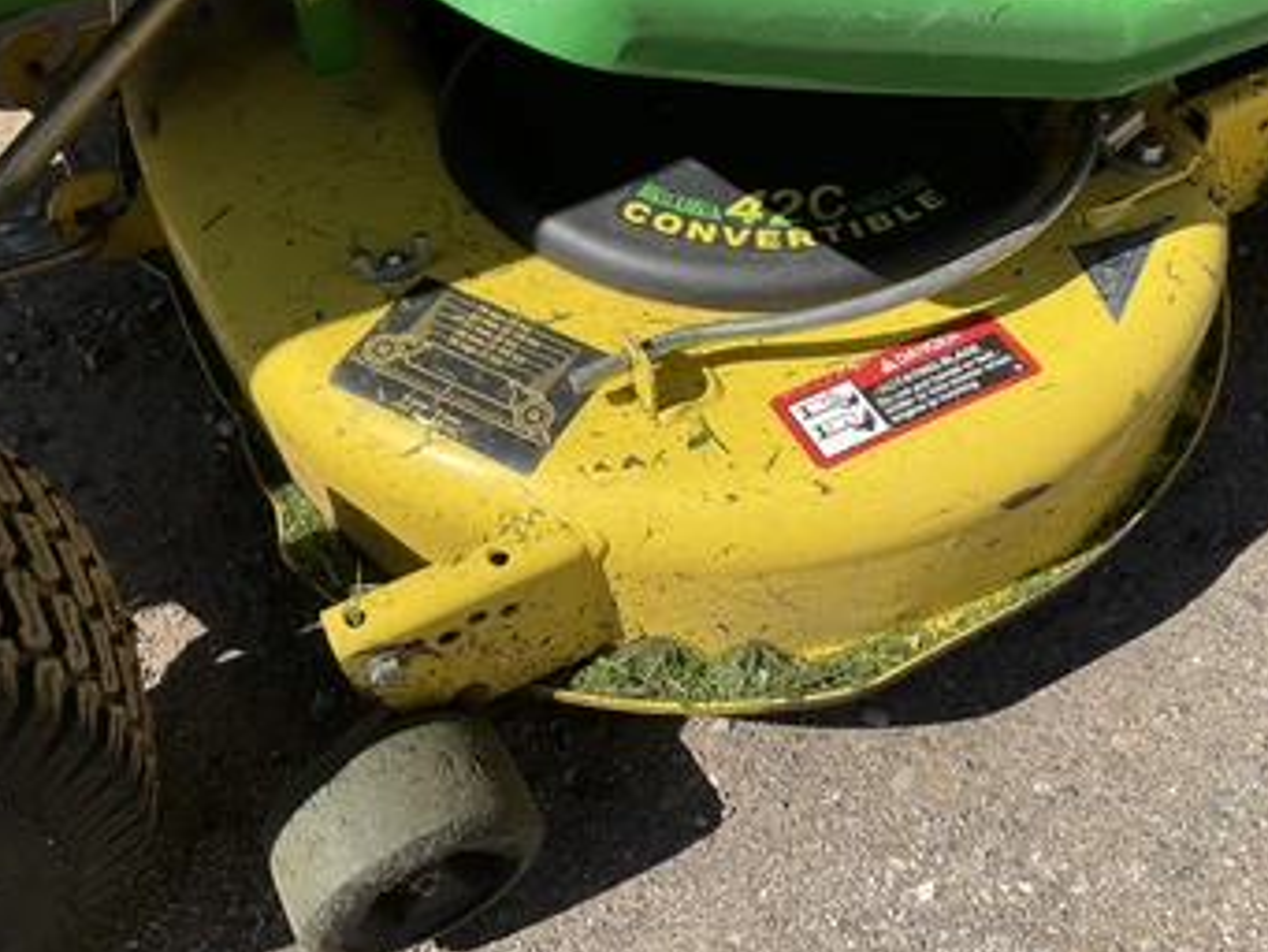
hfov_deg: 53.8
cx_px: 703
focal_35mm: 34
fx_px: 1246
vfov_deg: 41.8
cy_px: 476
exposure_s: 1/1675
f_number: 1.8
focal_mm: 3
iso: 25
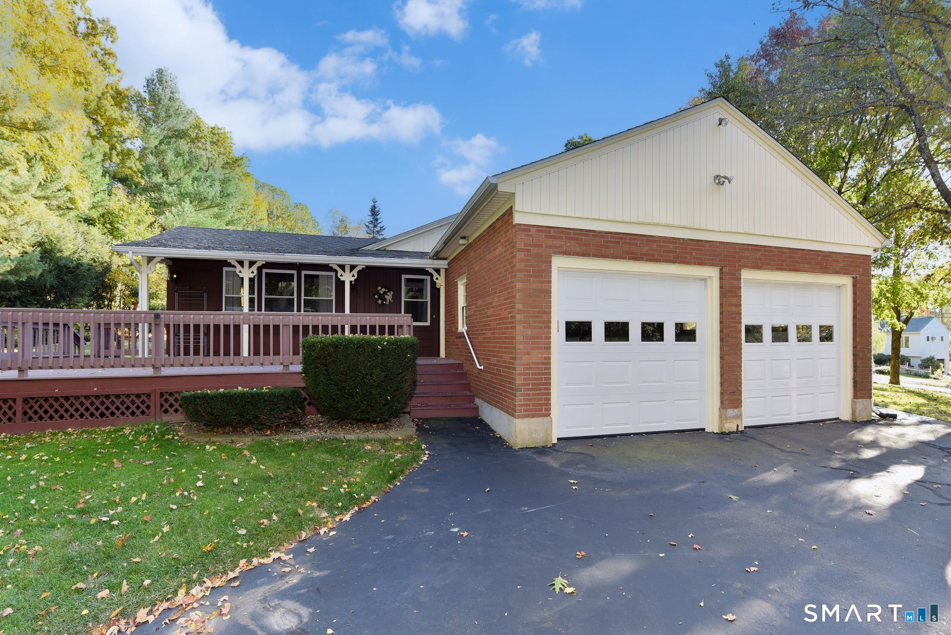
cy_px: 318
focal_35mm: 14
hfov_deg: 104.2
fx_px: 370
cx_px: 476
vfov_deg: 81.3
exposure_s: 1/125
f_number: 5.6
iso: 200
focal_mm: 14
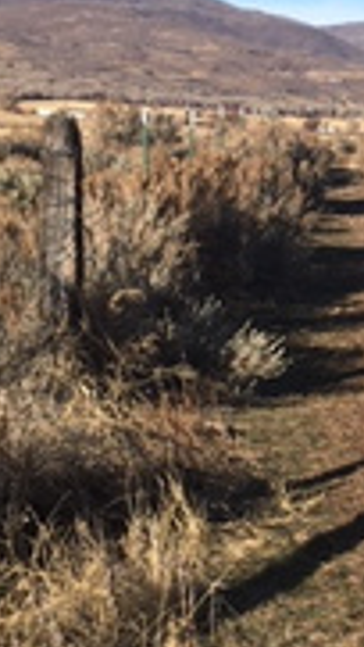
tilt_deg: -6.2
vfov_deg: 25.3
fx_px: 1439
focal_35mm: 84
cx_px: 471
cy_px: 304
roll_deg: -5.7
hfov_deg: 13.9
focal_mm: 4.15
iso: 25
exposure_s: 1/1479
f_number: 2.2
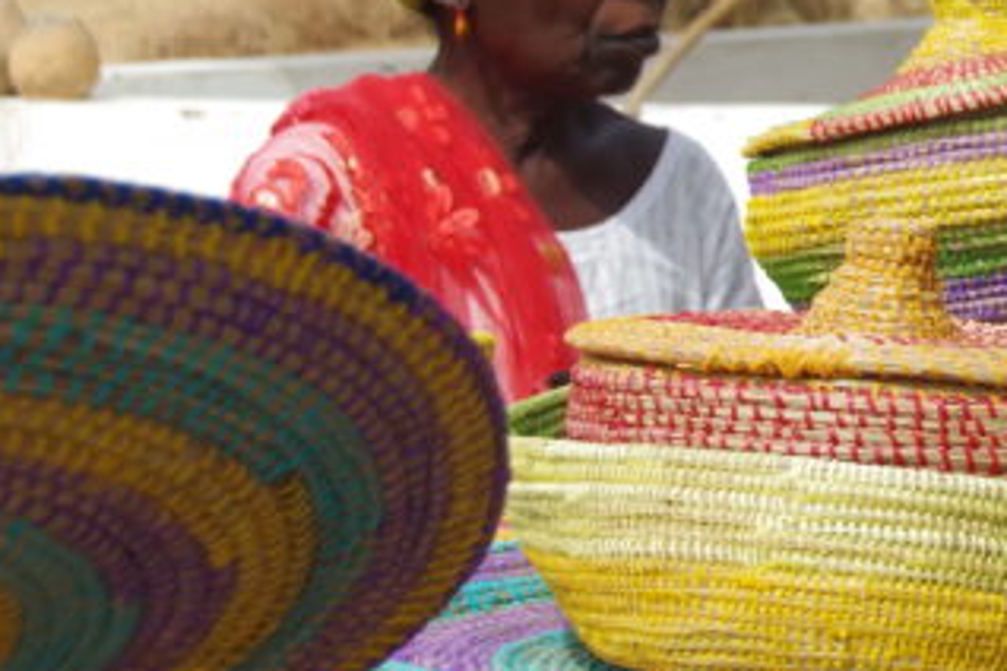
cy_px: 103
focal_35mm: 177
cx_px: 1441
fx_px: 4951
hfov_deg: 11.2
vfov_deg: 7.7
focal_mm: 37
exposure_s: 1/640
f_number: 6.3
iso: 640
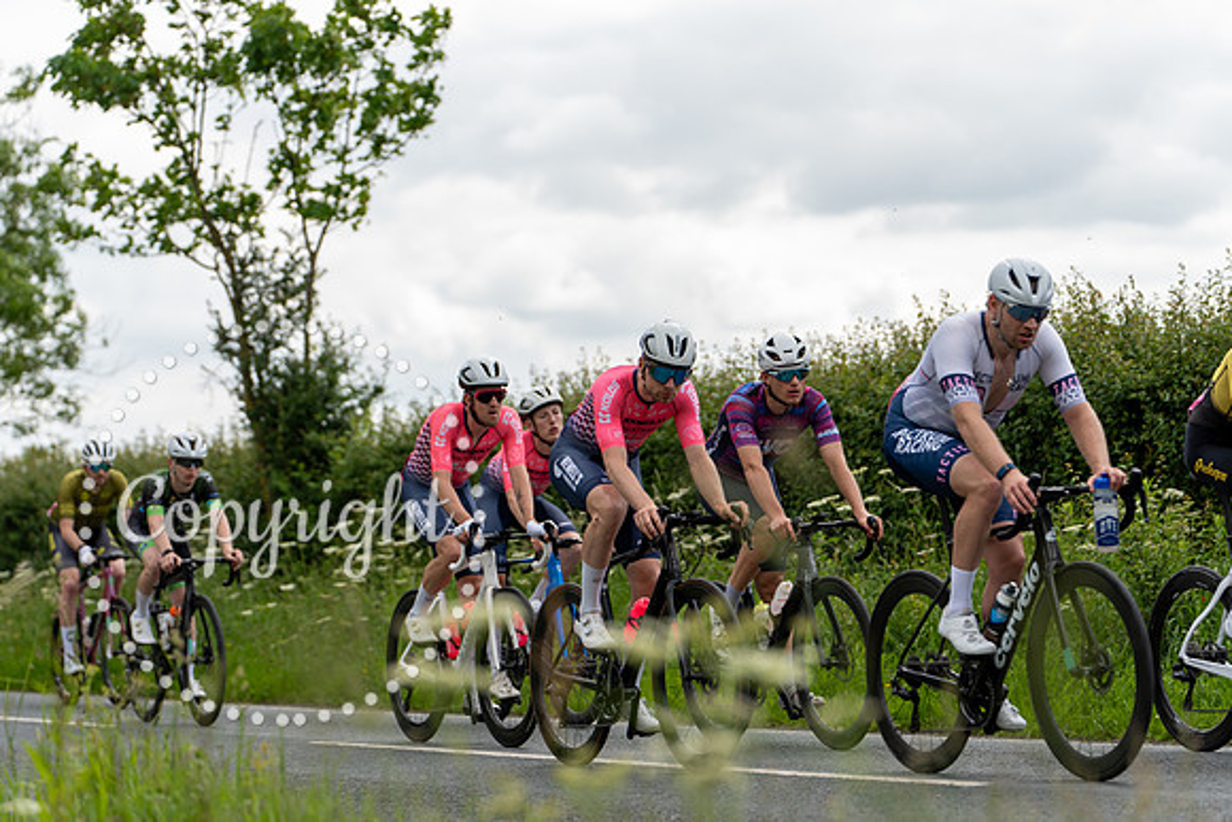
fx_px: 3594
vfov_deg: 13.0
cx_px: 616
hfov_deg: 19.5
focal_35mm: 105
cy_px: 411
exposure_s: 1/1000
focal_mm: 105
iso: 160
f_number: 3.2
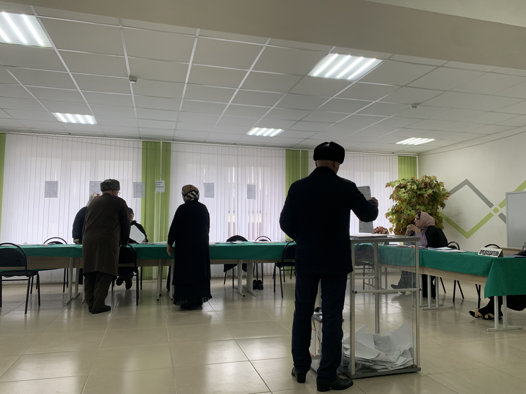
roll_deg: -1.0
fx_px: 395
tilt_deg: +5.2
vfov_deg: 53.1
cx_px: 263
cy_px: 197
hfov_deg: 67.3
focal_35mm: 26
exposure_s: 1/122
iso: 50
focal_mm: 4.25
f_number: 1.8
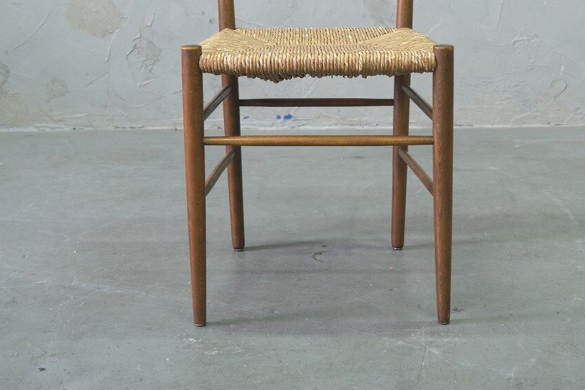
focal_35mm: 62
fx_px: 1008
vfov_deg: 21.2
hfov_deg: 32.4
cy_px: -1
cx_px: 291
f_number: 4
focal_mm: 27.5
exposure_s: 1/40
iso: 1250
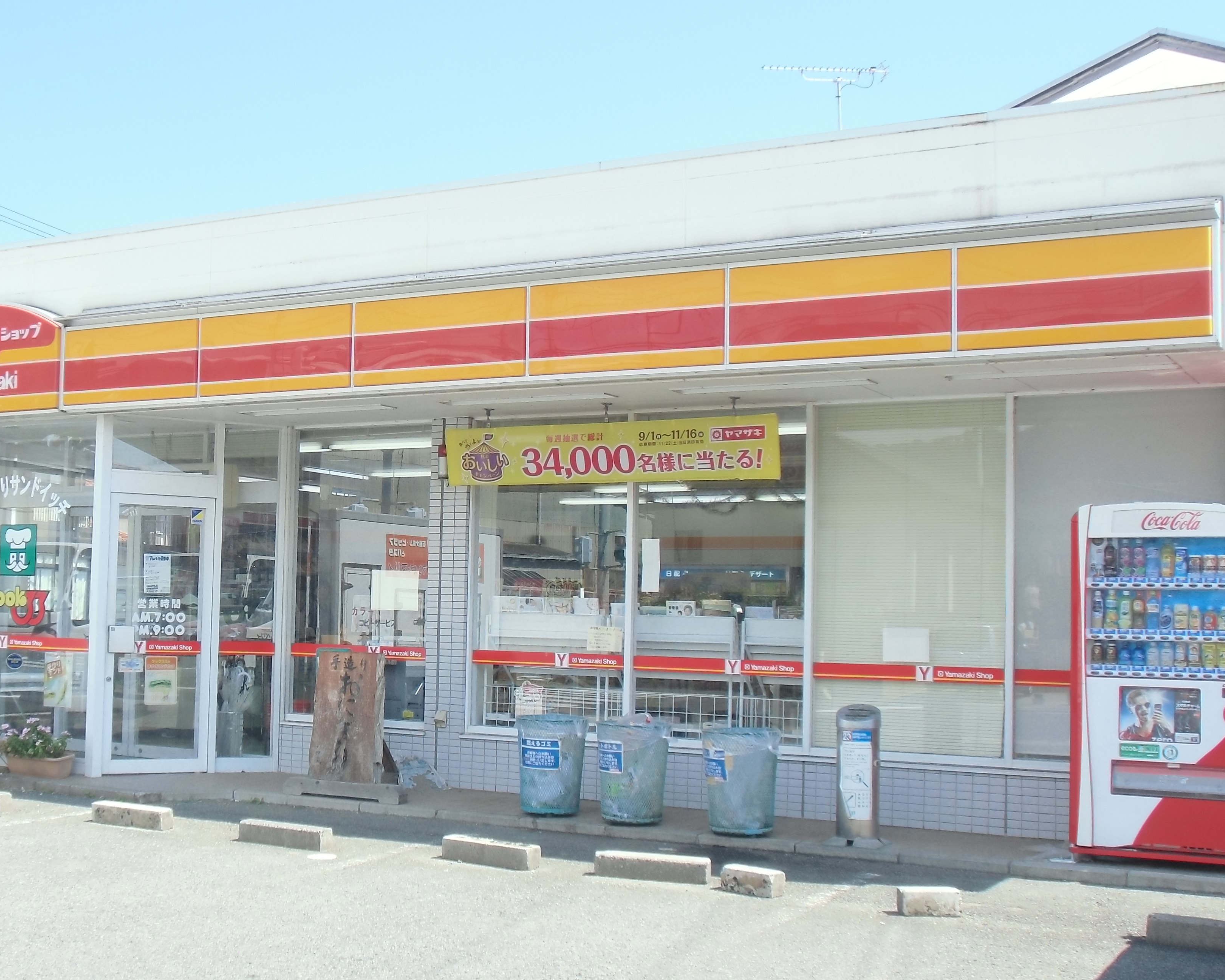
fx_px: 1668
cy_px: 544
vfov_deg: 32.7
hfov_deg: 39.7
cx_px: 382
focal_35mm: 46
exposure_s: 1/200
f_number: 3.7
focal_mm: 5.93
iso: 64
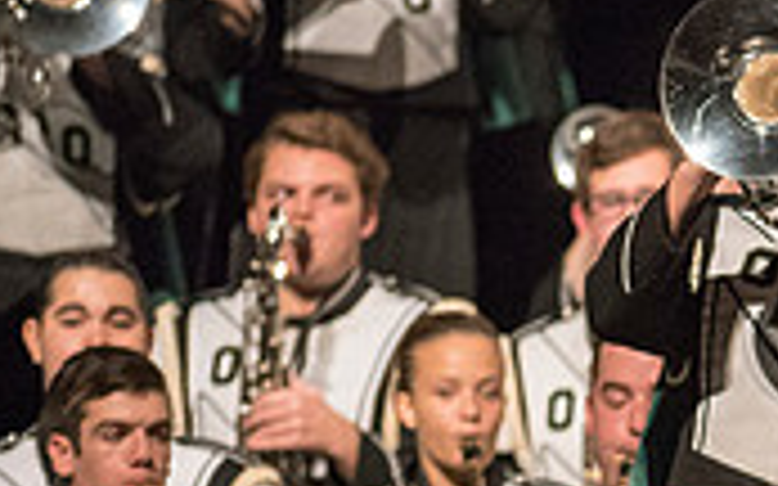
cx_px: 1277
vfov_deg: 1.3
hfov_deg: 2.0
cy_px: 664
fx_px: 21726
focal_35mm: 1025
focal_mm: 300
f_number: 2.8
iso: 4000
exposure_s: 1/320
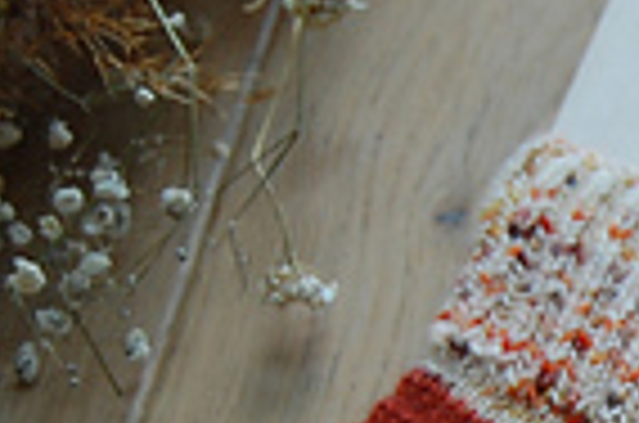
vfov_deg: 6.7
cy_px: 522
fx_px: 3595
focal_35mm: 203
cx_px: 968
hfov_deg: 9.8
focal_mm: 30
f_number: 4.5
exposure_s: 1/80
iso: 400
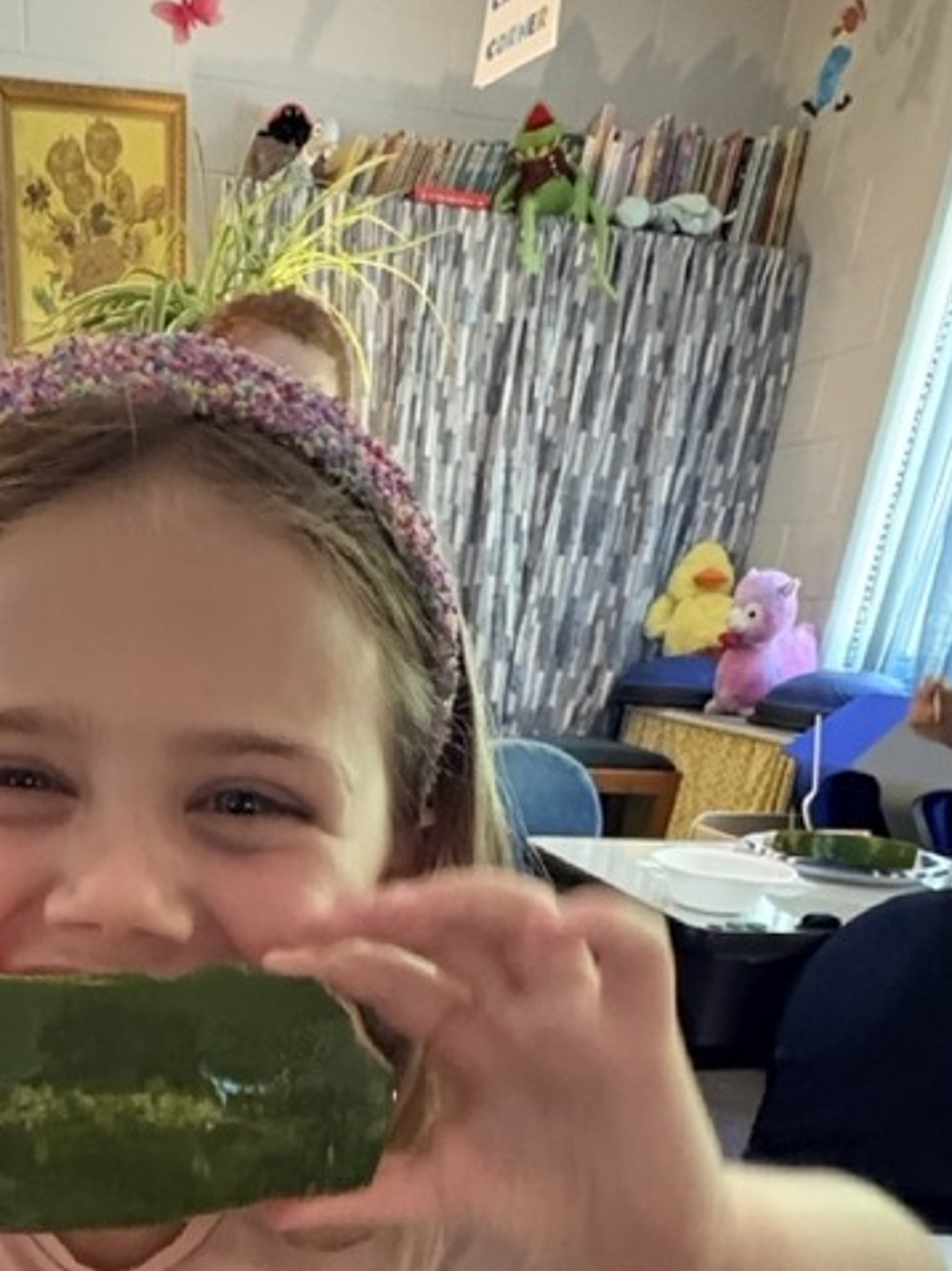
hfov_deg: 45.1
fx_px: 1101
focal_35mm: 30
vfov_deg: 52.9
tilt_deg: -25.6
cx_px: 234
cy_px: 1135
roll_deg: -3.2
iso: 1600
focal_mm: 2.22
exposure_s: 1/24
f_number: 2.2
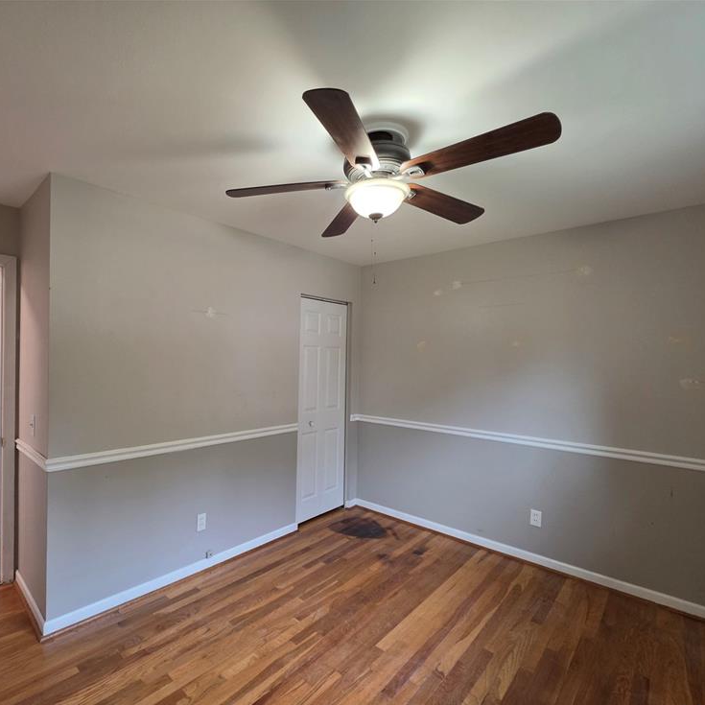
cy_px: 367
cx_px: 287
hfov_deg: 86.5
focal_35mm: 16
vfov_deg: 87.4
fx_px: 369
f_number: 1.9
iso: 160
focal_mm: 2.2
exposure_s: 1/60
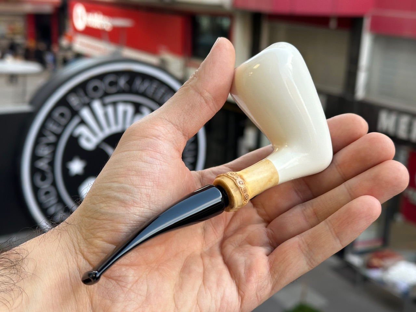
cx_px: 208
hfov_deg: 39.7
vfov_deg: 30.3
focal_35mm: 48
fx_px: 577
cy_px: 156
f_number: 1.78
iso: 50
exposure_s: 1/156
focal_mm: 6.86
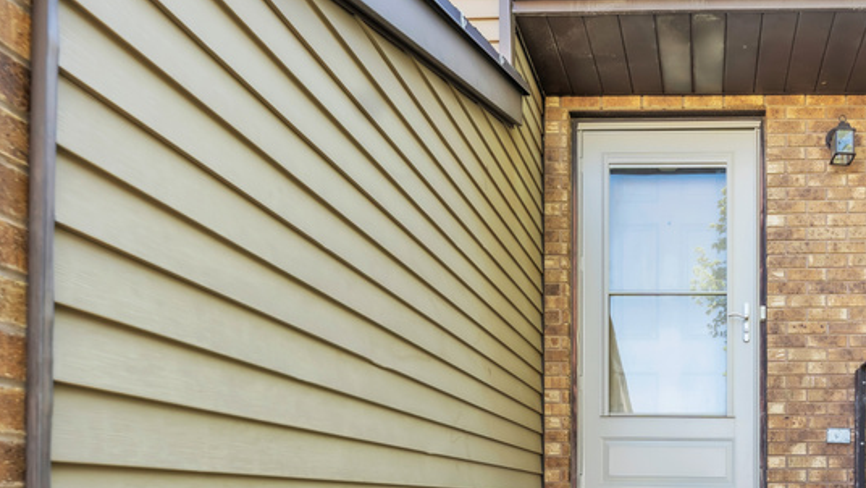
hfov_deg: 68.5
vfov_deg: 40.9
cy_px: 502
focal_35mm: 24
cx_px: 701
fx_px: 551
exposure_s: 1/80
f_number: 4.5
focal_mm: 12
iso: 100
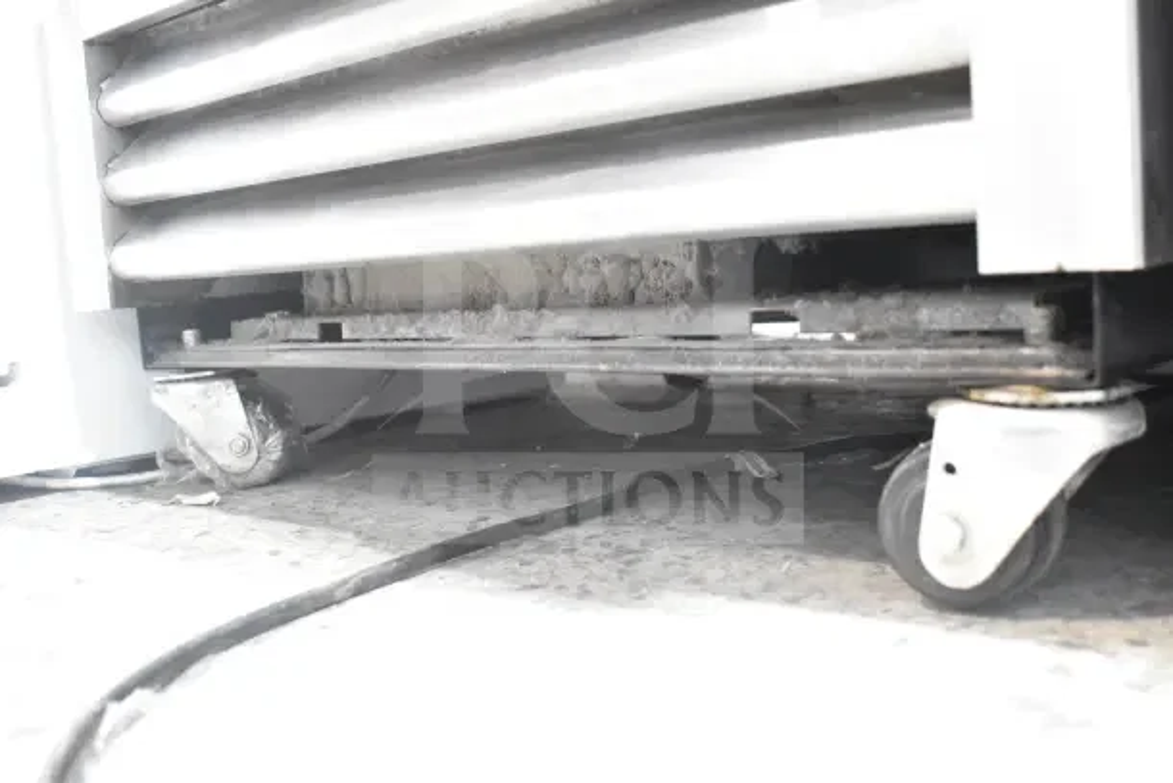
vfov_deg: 36.9
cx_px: 586
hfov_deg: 53.1
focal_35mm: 36
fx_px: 1173
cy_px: 392
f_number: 4
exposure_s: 1/60
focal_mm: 24
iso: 6400
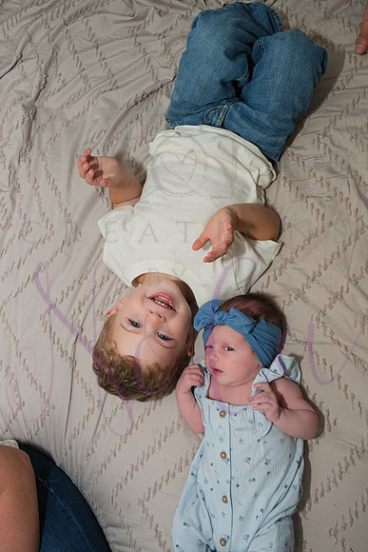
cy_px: 276
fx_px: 398
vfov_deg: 69.4
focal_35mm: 26
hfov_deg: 49.6
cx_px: 184
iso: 800
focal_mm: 26
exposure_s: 1/320
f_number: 14
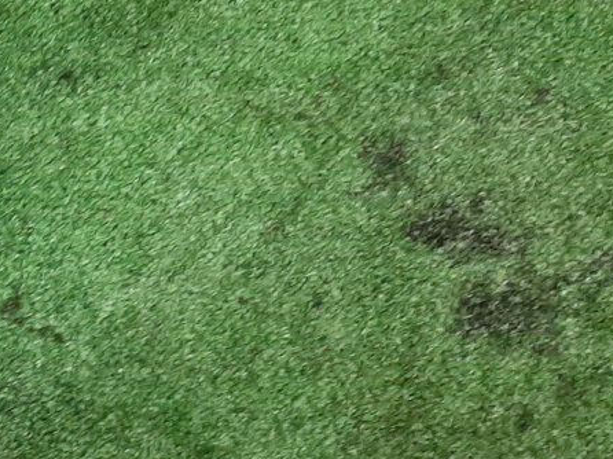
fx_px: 1487
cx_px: -337
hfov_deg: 19.8
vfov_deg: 17.1
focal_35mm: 84
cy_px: 478
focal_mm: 3.93
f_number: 1.7
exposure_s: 1/50
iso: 182
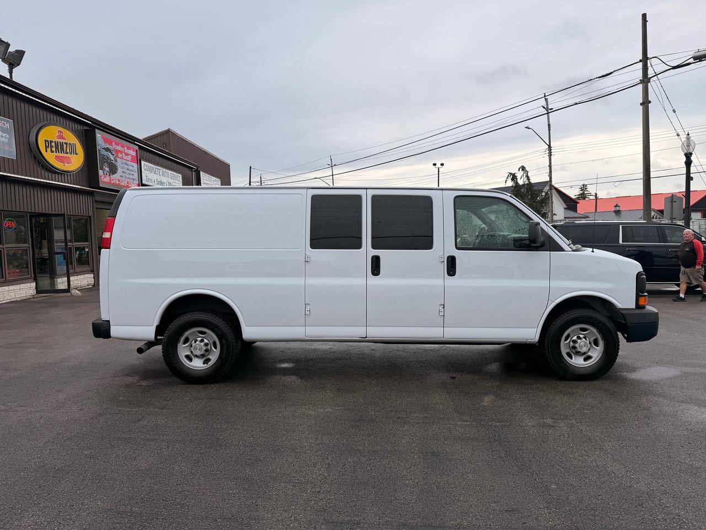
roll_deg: +1.8
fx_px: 489
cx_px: 353
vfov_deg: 56.8
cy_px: 265
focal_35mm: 24
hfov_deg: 71.6
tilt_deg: -2.2
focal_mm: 6.76
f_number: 1.78
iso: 80
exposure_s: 1/1337
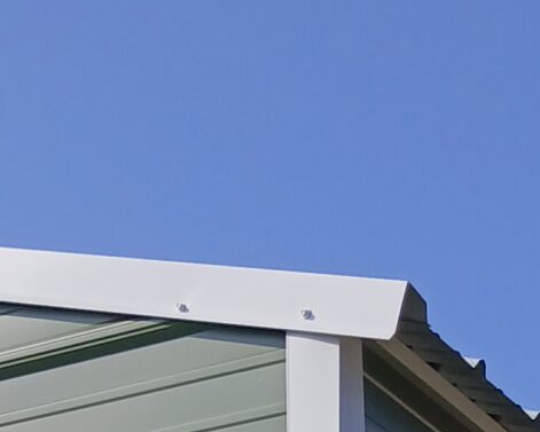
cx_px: 55
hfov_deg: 13.8
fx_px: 2206
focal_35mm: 138
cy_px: 1304
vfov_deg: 9.0
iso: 20
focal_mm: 3.98
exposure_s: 1/741
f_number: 1.8
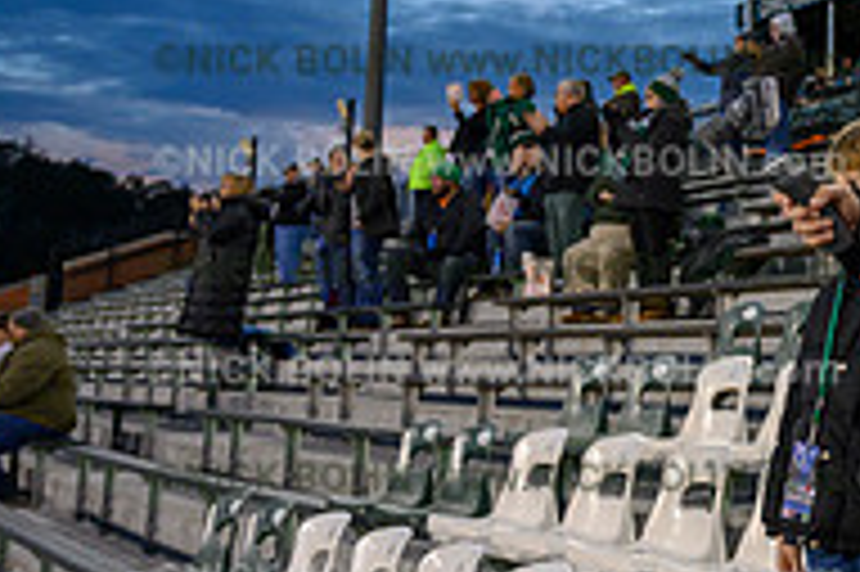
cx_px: 1202
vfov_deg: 18.6
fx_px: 1742
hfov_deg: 23.5
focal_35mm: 73
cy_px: 164
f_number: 4
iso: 2000
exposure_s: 1/250
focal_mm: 24
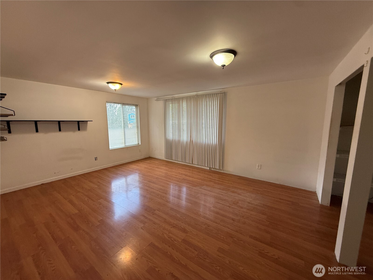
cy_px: 140
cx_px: 186
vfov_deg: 85.7
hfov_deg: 102.1
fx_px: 151
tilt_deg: -7.1
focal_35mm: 14
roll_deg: -0.2
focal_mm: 2.22
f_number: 2.2
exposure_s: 1/99
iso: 250
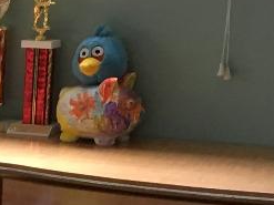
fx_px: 1337
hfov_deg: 10.2
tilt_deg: -16.1
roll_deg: +2.3
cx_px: -375
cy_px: 266
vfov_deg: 8.6
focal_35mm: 169
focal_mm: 4.15
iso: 100
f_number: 2.2
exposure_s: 1/30
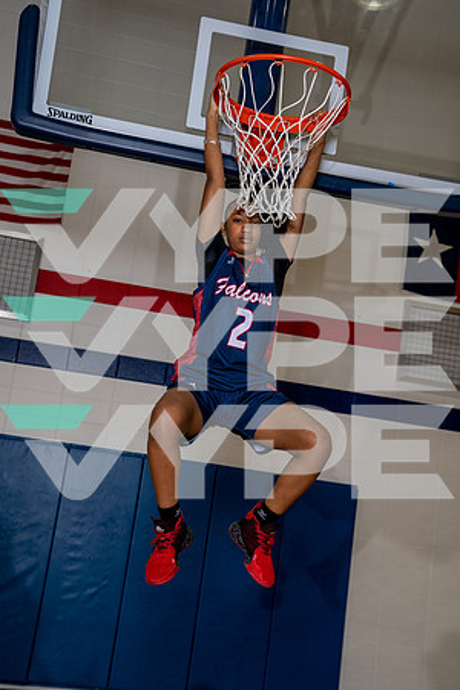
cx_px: 230
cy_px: 345
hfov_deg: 27.0
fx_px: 958
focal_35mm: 50
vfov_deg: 39.6
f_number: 5.6
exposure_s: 1/250
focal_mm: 50
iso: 500
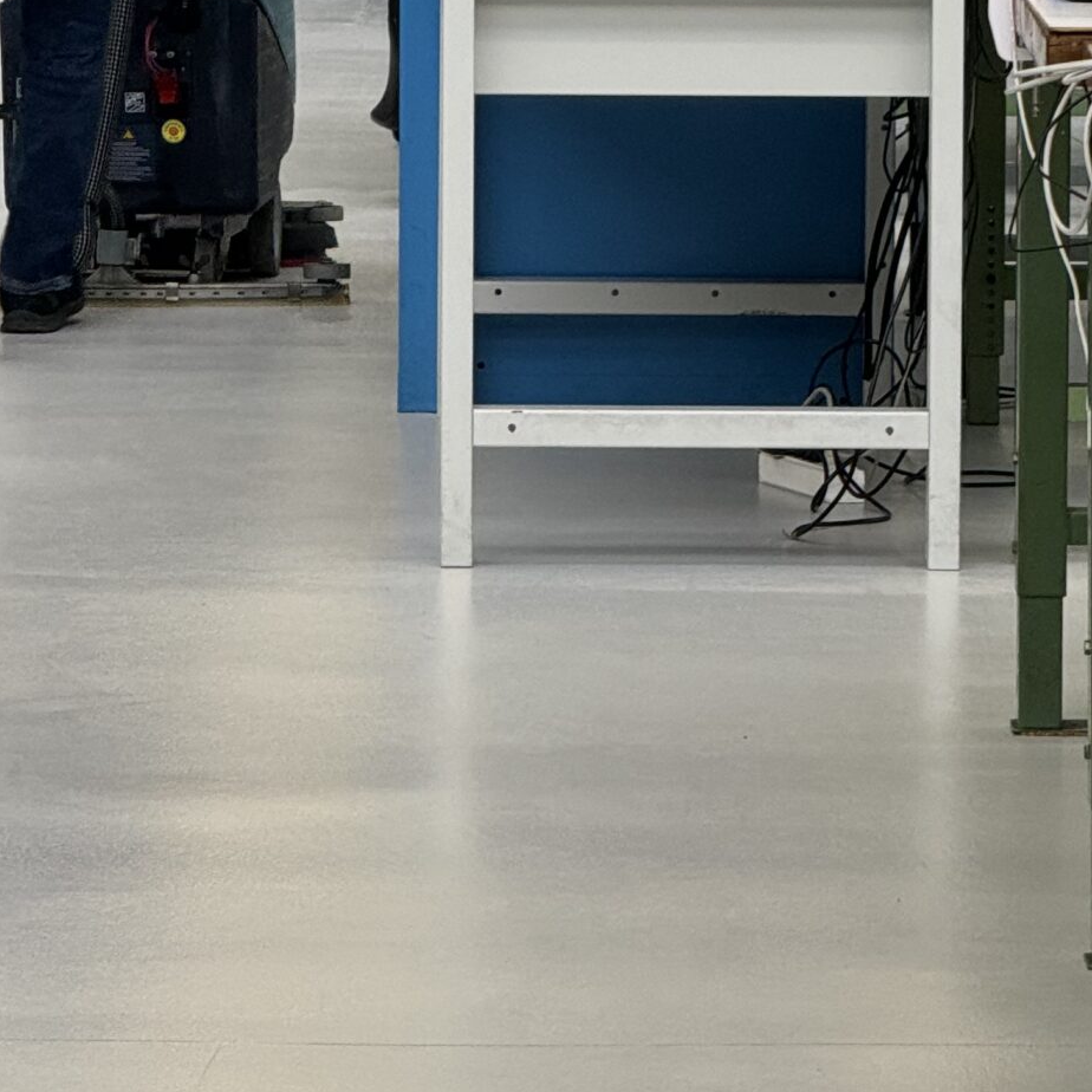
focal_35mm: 294
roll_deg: -0.3
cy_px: 100
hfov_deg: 6.0
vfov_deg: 5.9
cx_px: 564
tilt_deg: -3.4
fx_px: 10493
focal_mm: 15.66
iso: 160
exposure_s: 1/100
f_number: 2.8
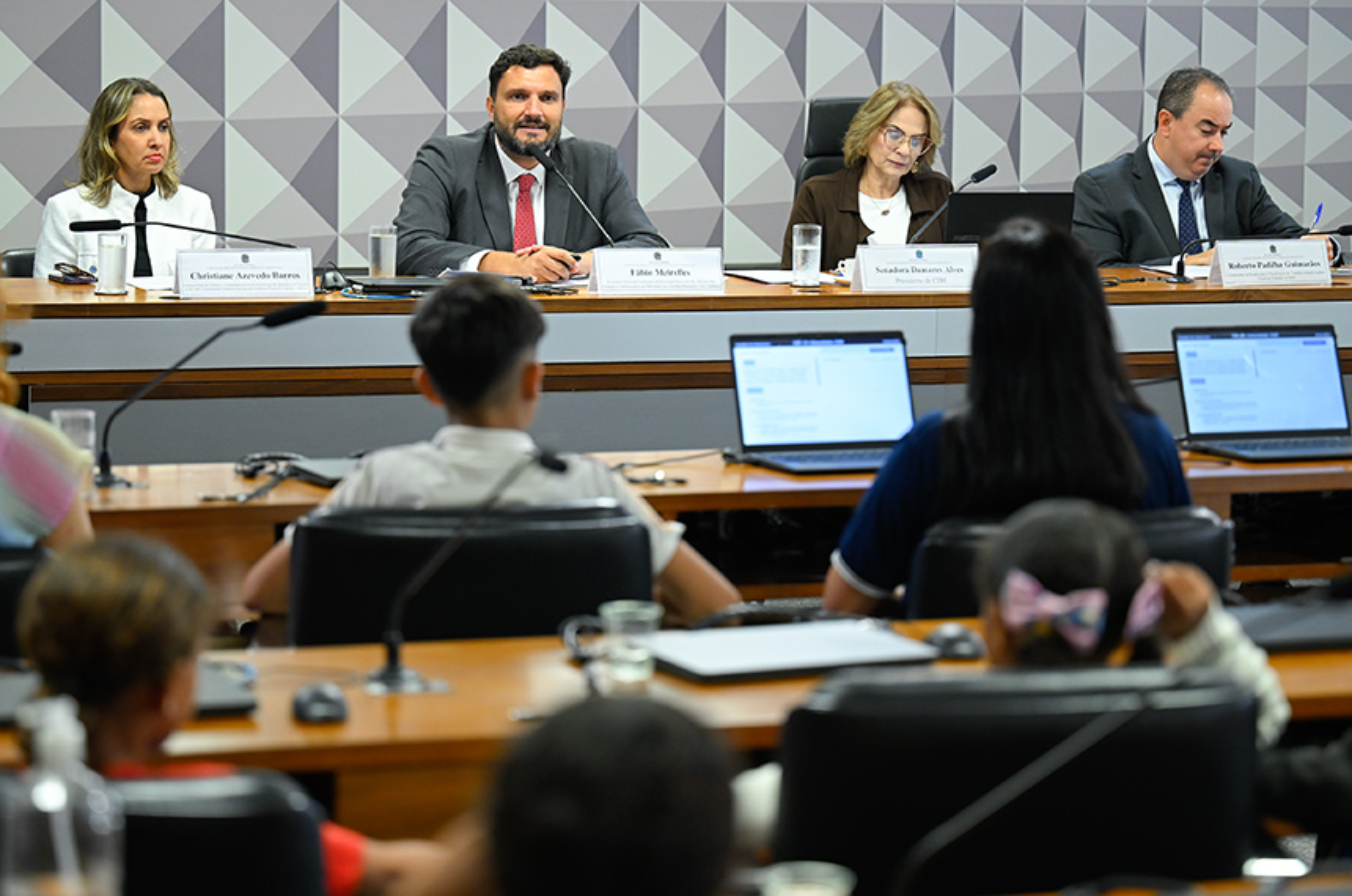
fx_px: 3449
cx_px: 676
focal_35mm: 92
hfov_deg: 22.2
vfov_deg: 14.8
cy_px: 448
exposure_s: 1/160
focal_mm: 92
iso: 1600
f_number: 2.8
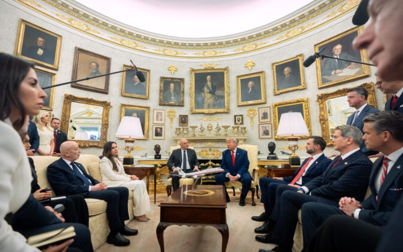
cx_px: 198
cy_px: 124
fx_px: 187
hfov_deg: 94.4
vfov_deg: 68.0
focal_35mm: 17
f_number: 2.8
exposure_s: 1/500
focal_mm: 16
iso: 3200
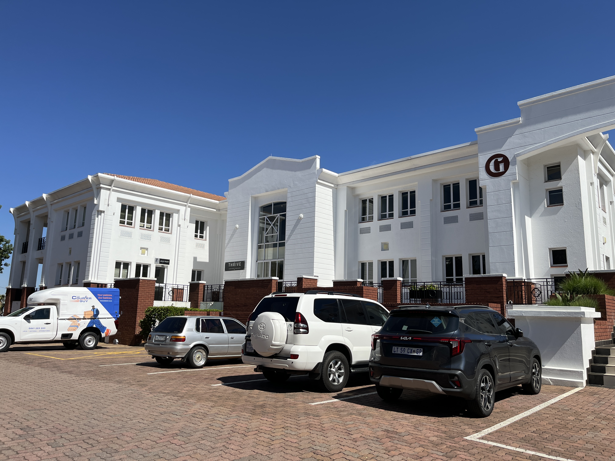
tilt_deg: +9.3
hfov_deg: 67.3
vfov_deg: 53.1
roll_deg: -1.8
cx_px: 308
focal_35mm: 26
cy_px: 230
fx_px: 462
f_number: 1.6
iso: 50
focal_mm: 5.1
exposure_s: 1/5319
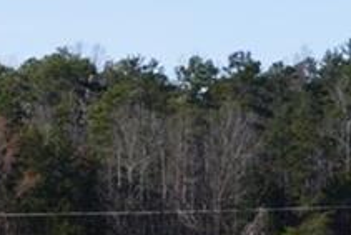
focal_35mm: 218
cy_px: 313
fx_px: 2127
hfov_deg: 9.4
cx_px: 220
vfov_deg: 6.3
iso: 100
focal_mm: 30
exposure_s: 1/100
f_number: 13
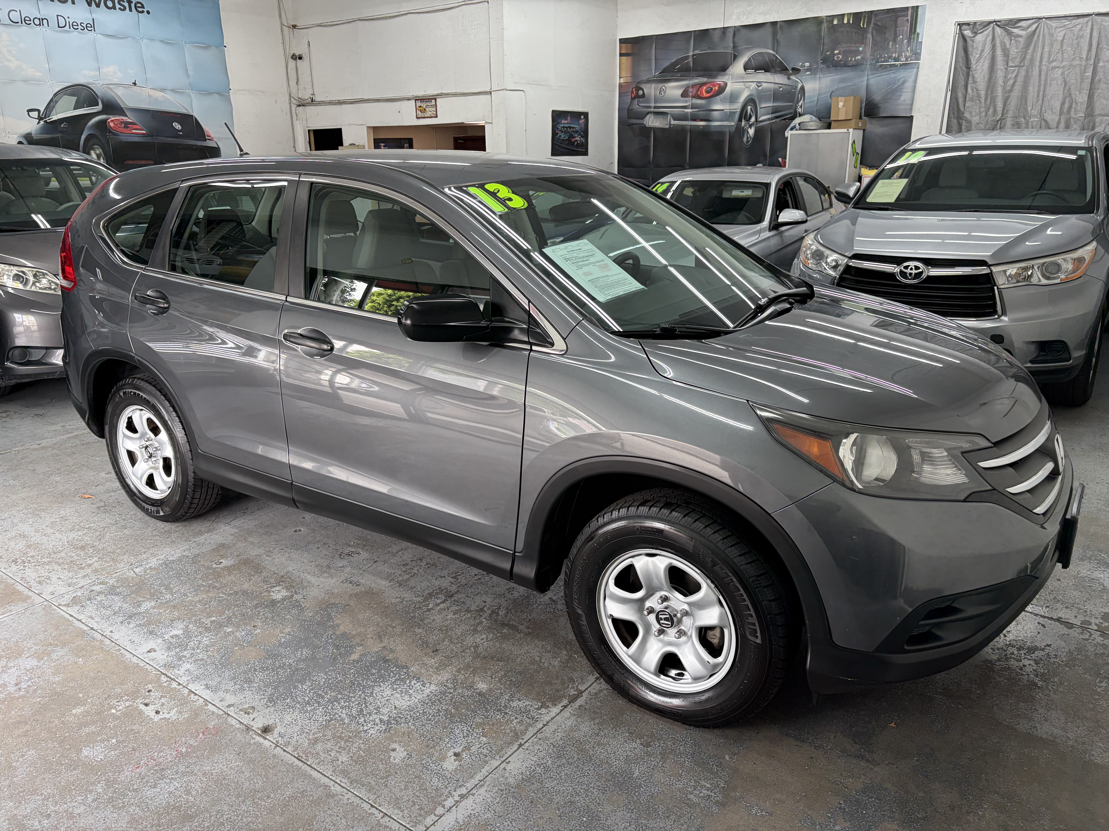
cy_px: 416
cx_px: 554
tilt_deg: -17.5
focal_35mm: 26
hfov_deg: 67.3
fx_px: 833
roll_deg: +0.0
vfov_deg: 53.1
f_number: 1.6
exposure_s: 1/120
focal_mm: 5.96
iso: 125
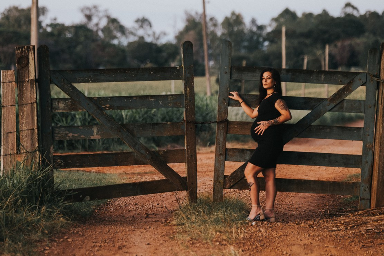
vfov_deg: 7.1
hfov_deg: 10.7
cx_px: 171
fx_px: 2059
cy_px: 135
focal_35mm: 193
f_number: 2.8
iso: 800
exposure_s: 1/250
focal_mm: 106
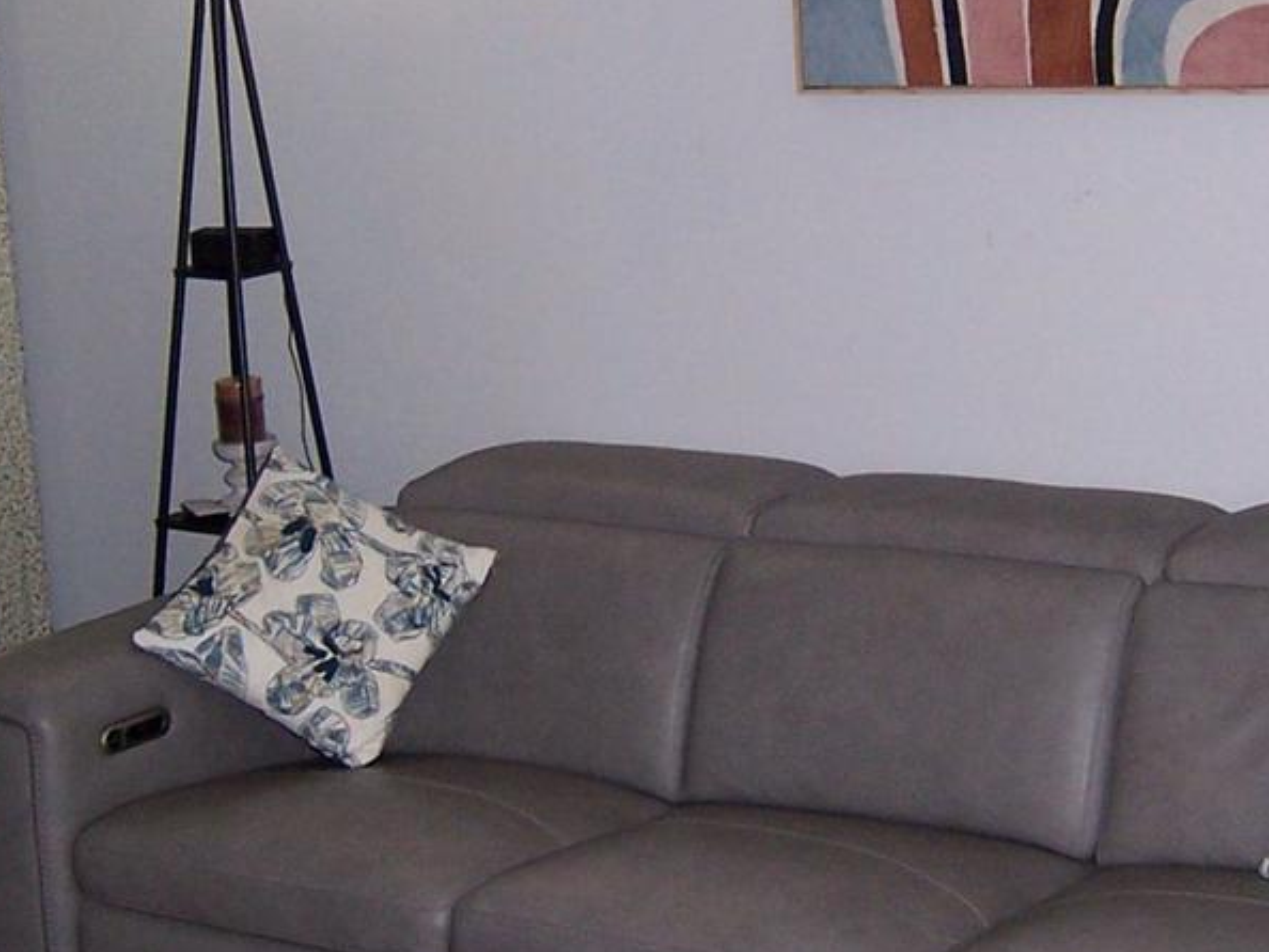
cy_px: 423
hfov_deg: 24.4
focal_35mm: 80
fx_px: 2934
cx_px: 758
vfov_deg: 18.4
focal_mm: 5.5
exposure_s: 1/60
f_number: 2.8
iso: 140
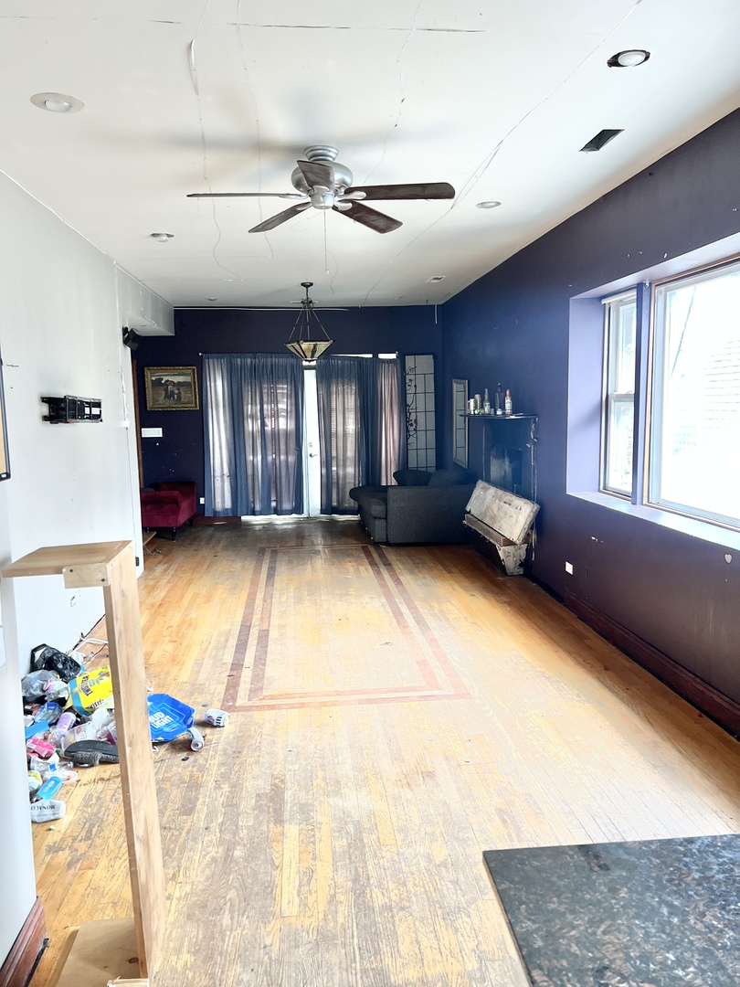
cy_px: 494
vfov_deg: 67.3
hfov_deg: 53.1
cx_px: 370
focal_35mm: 26
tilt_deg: -6.1
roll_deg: +0.3
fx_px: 741
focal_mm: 5.7
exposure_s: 1/120
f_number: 1.5
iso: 125
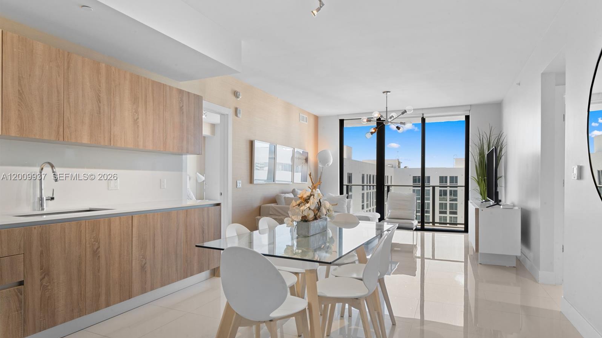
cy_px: 177
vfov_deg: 55.8
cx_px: 302
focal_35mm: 20
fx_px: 319
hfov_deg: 86.6
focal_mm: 19
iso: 400
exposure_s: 1.3
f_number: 18
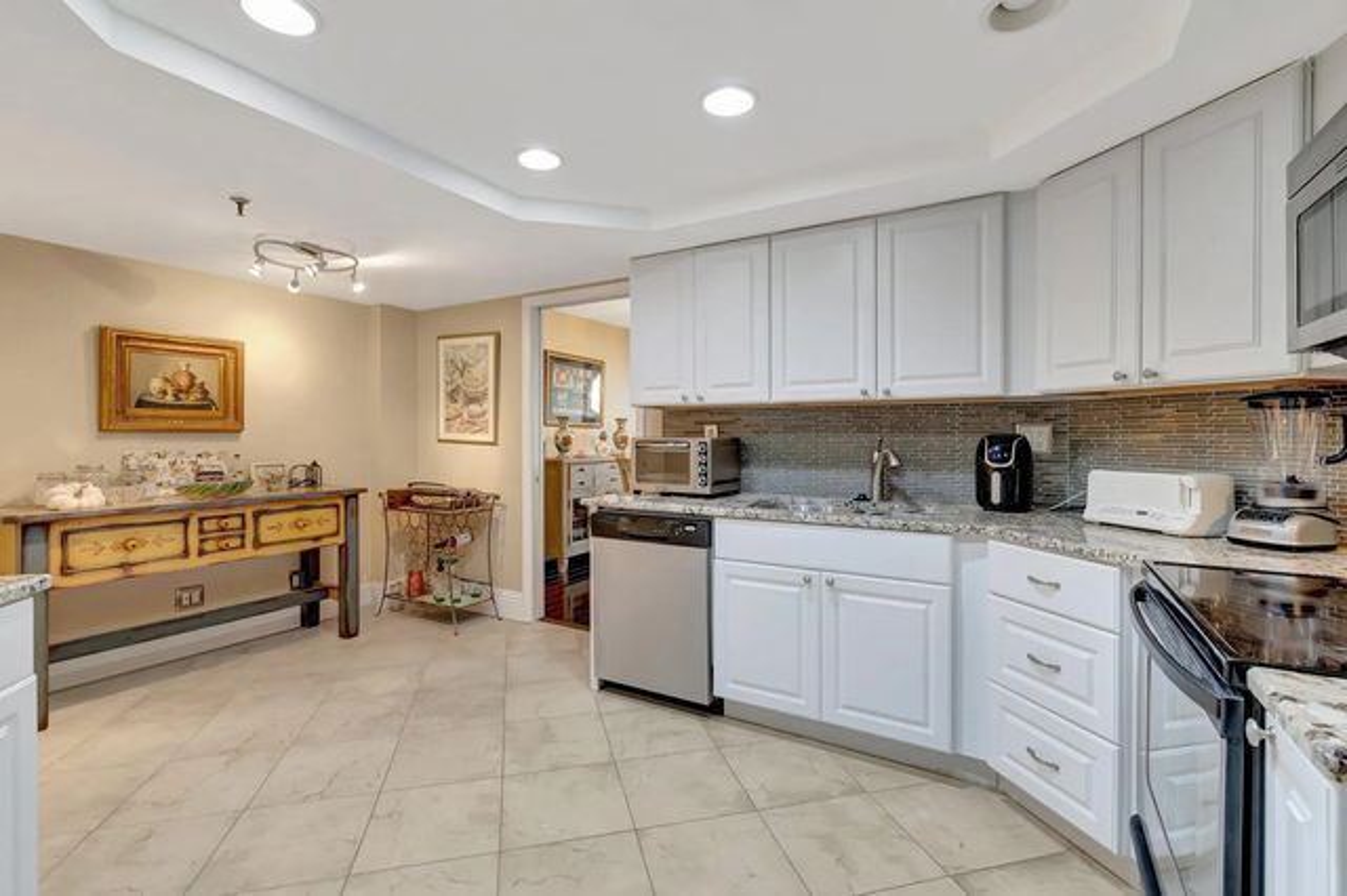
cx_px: 674
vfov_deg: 77.3
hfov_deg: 100.4
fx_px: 561
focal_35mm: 15
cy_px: 448
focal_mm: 10
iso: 1000
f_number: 8
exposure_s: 1/8
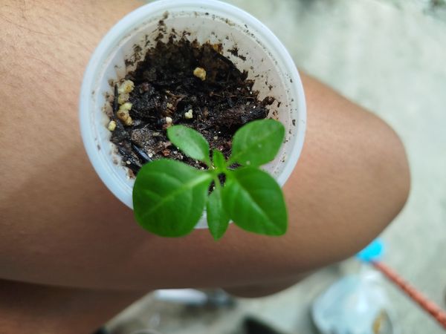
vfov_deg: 56.8
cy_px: 167
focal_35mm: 24
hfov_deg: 71.6
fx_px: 309
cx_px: 223
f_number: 1.7
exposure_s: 1/120
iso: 64
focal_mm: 5.31
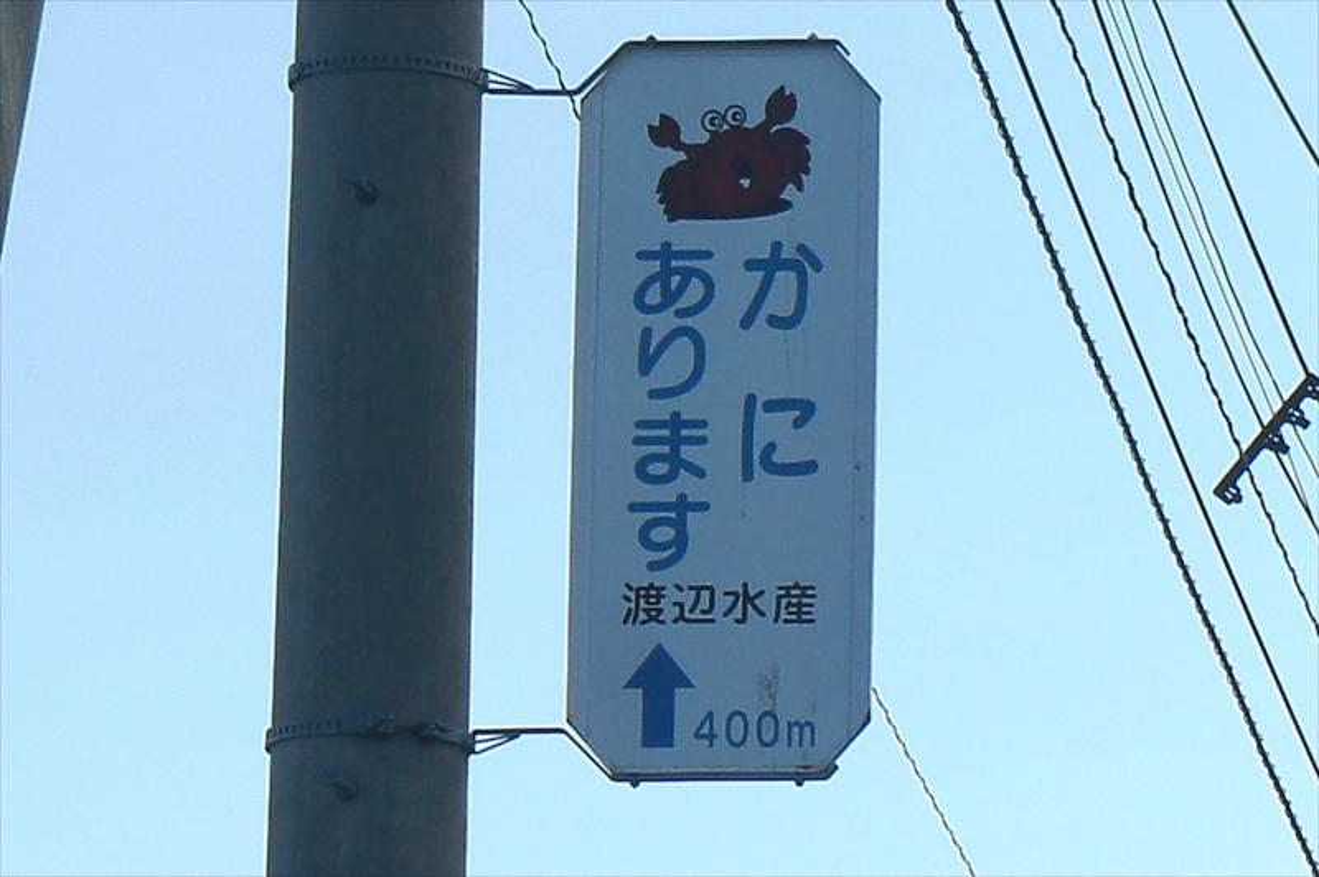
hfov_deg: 5.6
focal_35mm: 371
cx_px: 660
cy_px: 438
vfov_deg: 3.7
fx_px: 13582
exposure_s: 1/500
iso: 200
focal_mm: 55
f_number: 9
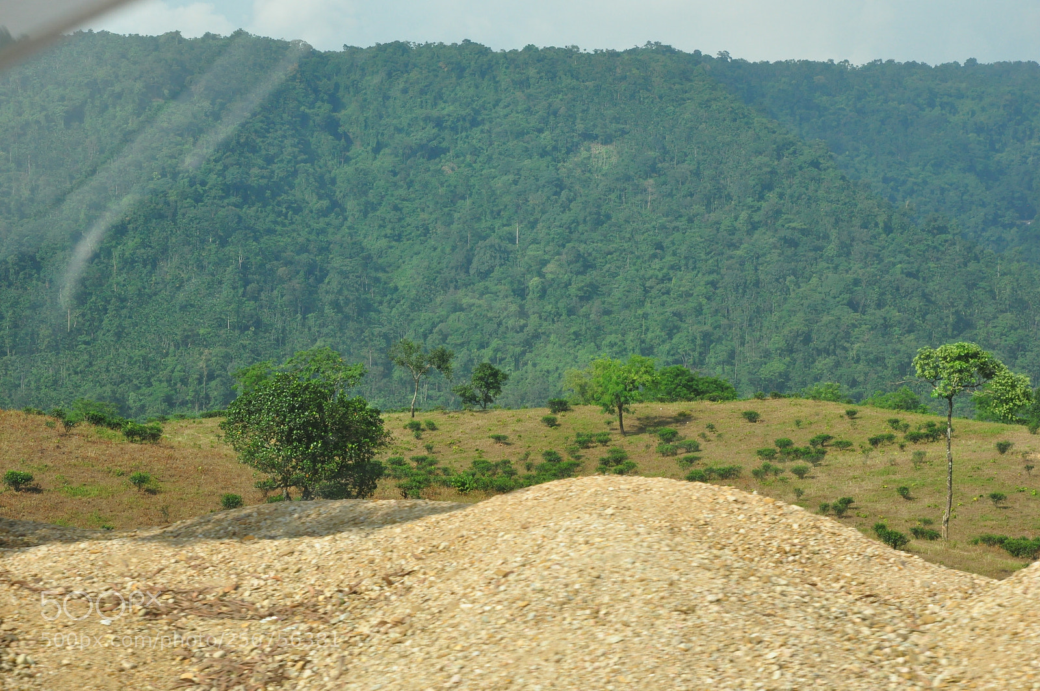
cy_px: 346
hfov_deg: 21.9
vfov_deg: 14.7
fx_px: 2684
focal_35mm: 93
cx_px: 520
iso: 800
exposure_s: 1/800
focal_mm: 62
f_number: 13
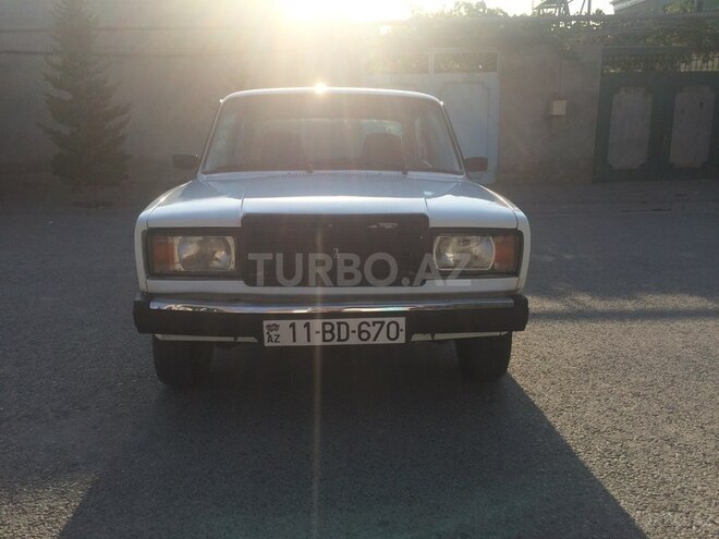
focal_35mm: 29
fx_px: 602
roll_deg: +0.0
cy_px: 270
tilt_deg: -16.0
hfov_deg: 61.7
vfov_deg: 48.2
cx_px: 360
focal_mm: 4.15
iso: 32
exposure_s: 1/1709
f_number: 2.2
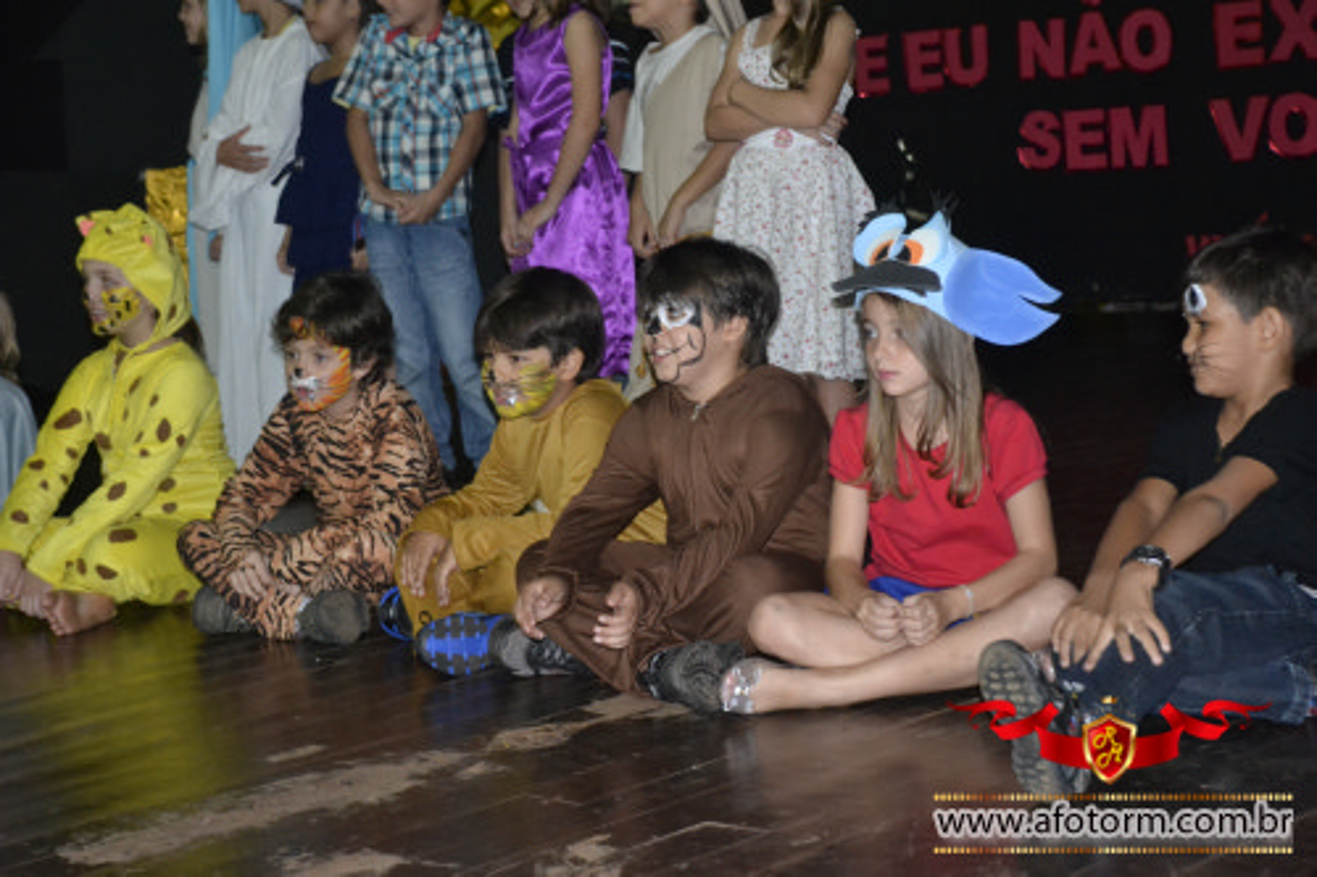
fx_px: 2633
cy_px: 438
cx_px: 658
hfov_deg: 28.1
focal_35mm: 72
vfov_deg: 18.9
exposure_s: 1/60
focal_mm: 48
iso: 3200
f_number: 4.8
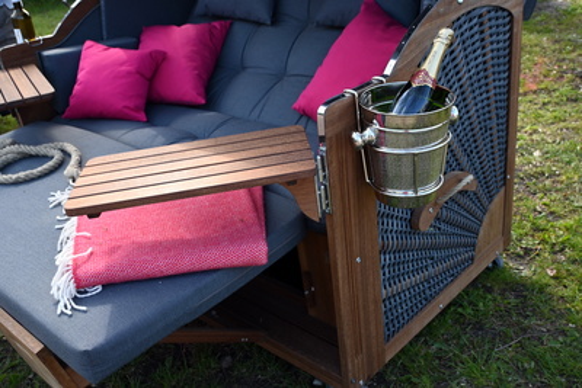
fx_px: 594
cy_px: 194
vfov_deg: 36.2
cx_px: 291
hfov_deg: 52.2
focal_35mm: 37
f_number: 4.2
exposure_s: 1/250
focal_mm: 24.5
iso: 250
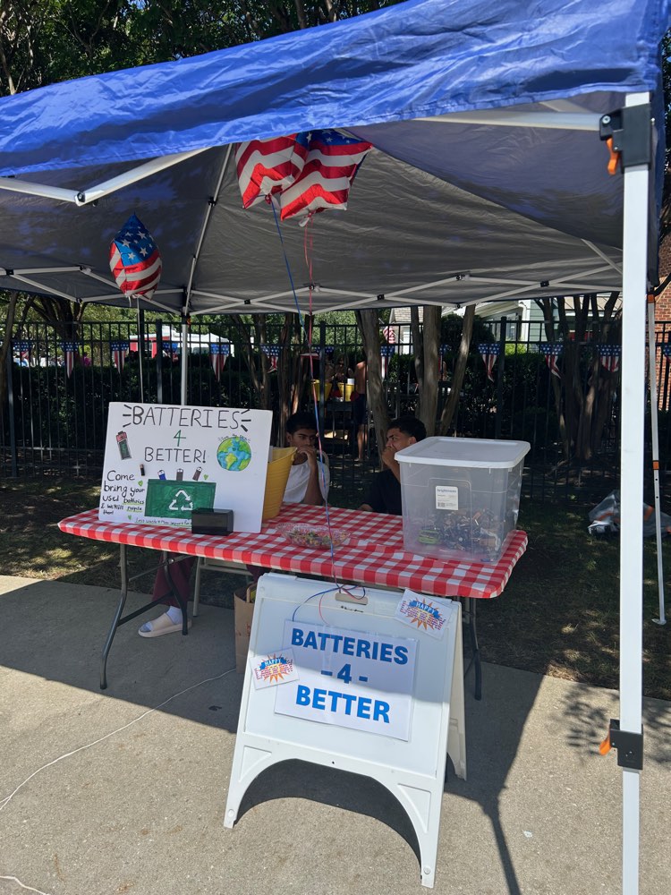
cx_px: 336
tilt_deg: -8.0
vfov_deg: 67.3
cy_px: 448
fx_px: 672
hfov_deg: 53.1
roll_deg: +2.2
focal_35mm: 26
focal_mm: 5.7
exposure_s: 1/3165
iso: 50
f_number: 1.5
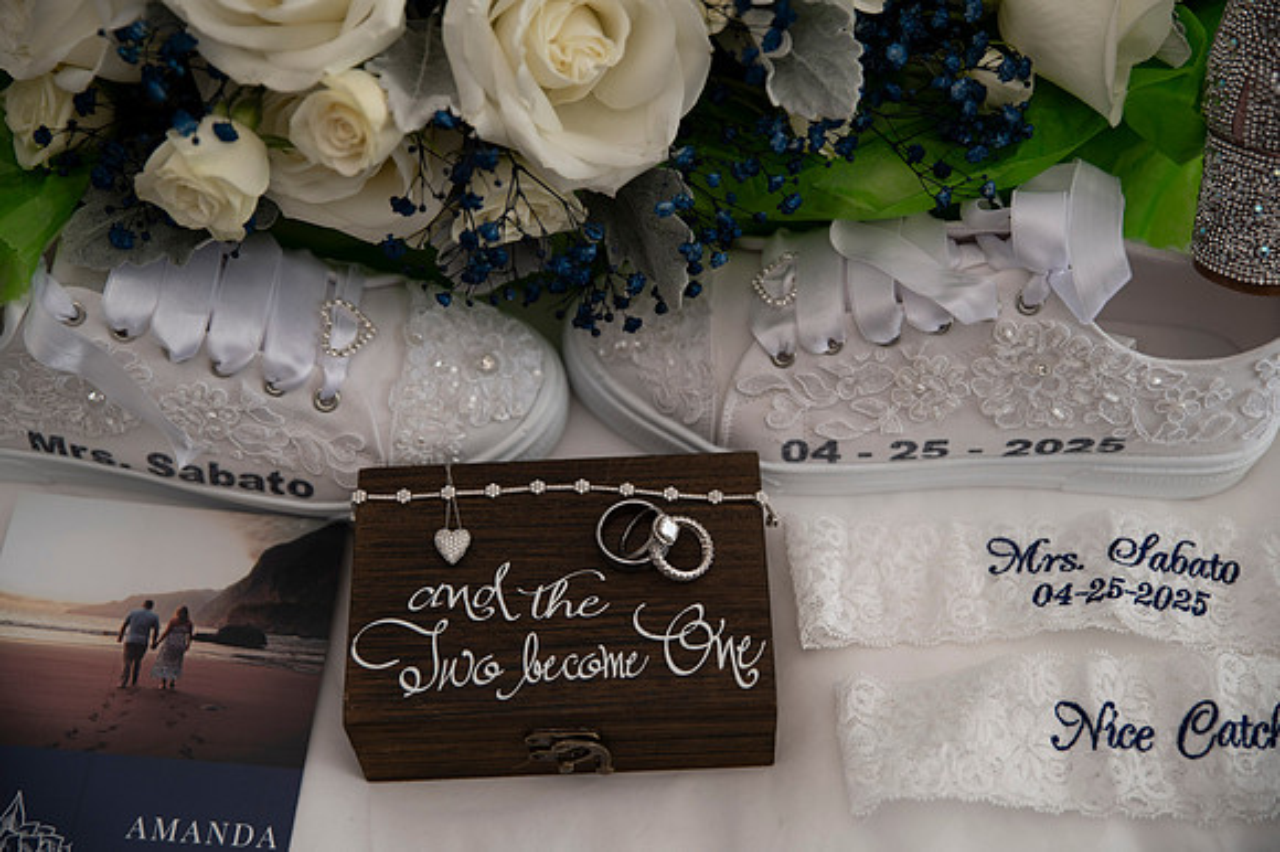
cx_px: 640
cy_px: 426
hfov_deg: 35.7
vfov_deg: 24.2
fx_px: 1990
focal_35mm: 56
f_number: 2.8
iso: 400
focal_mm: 56
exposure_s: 1/640
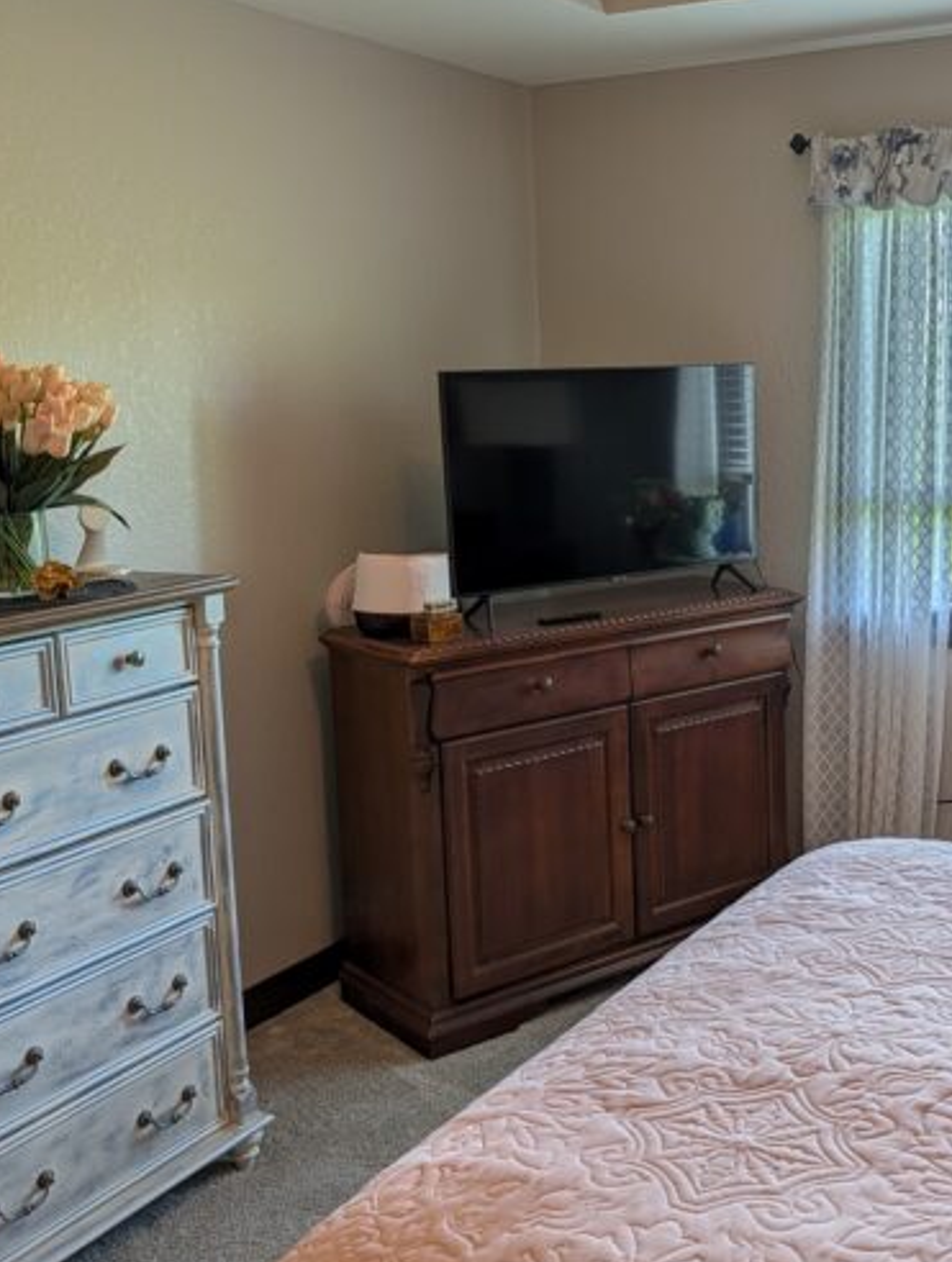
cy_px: 587
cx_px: 702
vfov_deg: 47.7
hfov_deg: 36.2
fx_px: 1425
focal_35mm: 39
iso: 18
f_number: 1.68
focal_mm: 6.9
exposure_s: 1/233
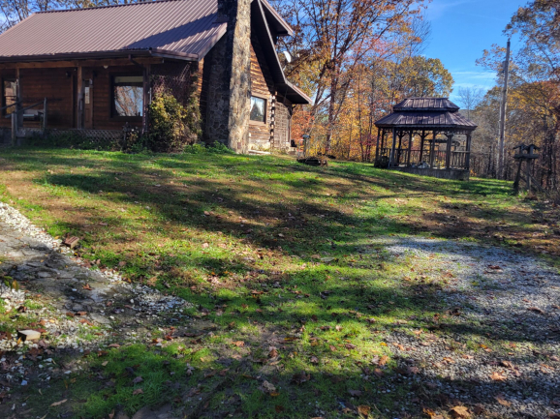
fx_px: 485
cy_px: 179
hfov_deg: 59.9
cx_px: 257
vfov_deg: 46.6
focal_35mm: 30
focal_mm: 5.4
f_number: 1.8
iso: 40
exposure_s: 1/924
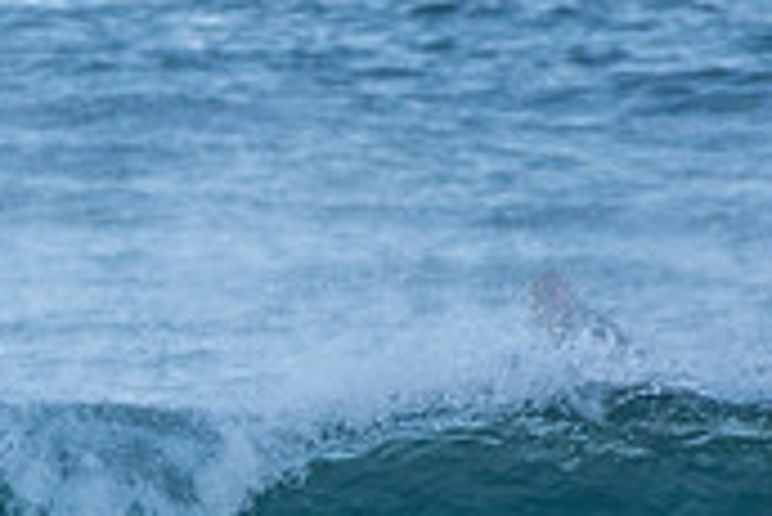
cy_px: 612
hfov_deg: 0.8
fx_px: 54213
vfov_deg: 0.5
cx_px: -377
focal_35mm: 2526
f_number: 5.6
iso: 900
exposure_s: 1/1250
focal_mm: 500
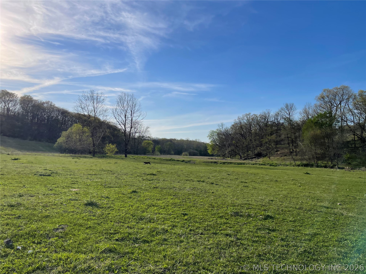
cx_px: 183
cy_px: 137
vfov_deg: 54.9
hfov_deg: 69.4
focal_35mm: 25
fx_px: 264
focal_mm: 5.1
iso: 32
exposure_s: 1/5618
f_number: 1.6
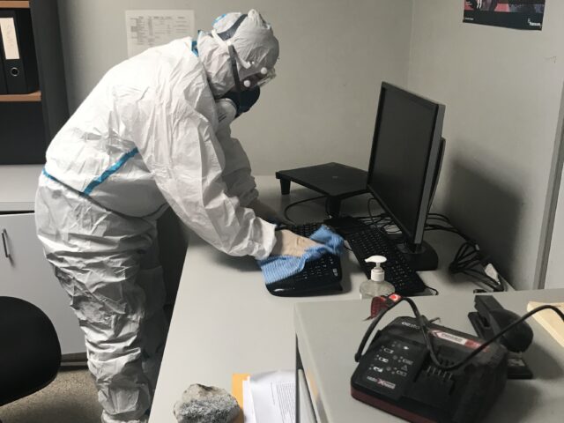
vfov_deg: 49.7
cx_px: 282
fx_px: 456
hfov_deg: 63.4
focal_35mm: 28
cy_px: 212
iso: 40
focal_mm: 3.99
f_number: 1.8
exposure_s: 1/33
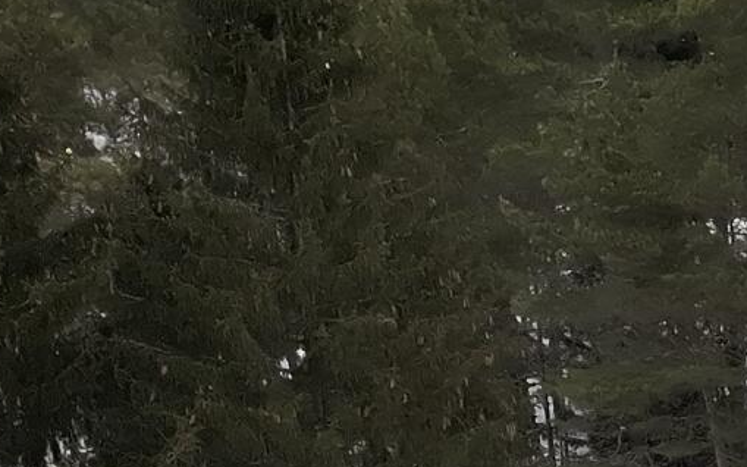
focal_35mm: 150
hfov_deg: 13.0
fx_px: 3053
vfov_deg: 7.7
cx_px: 1193
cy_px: 1376
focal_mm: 6.72
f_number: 1.7
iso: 190
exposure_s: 1/2000
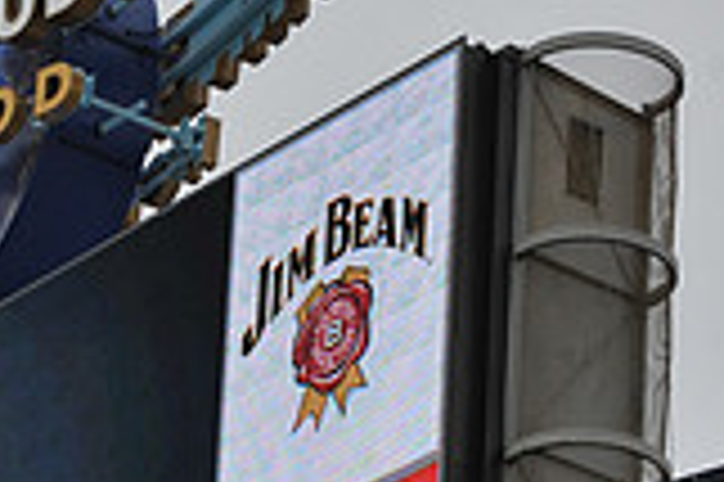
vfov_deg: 3.7
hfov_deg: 5.6
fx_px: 7373
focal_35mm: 367
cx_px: -171
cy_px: 581
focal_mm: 102
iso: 400
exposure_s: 1/200
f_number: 7.1
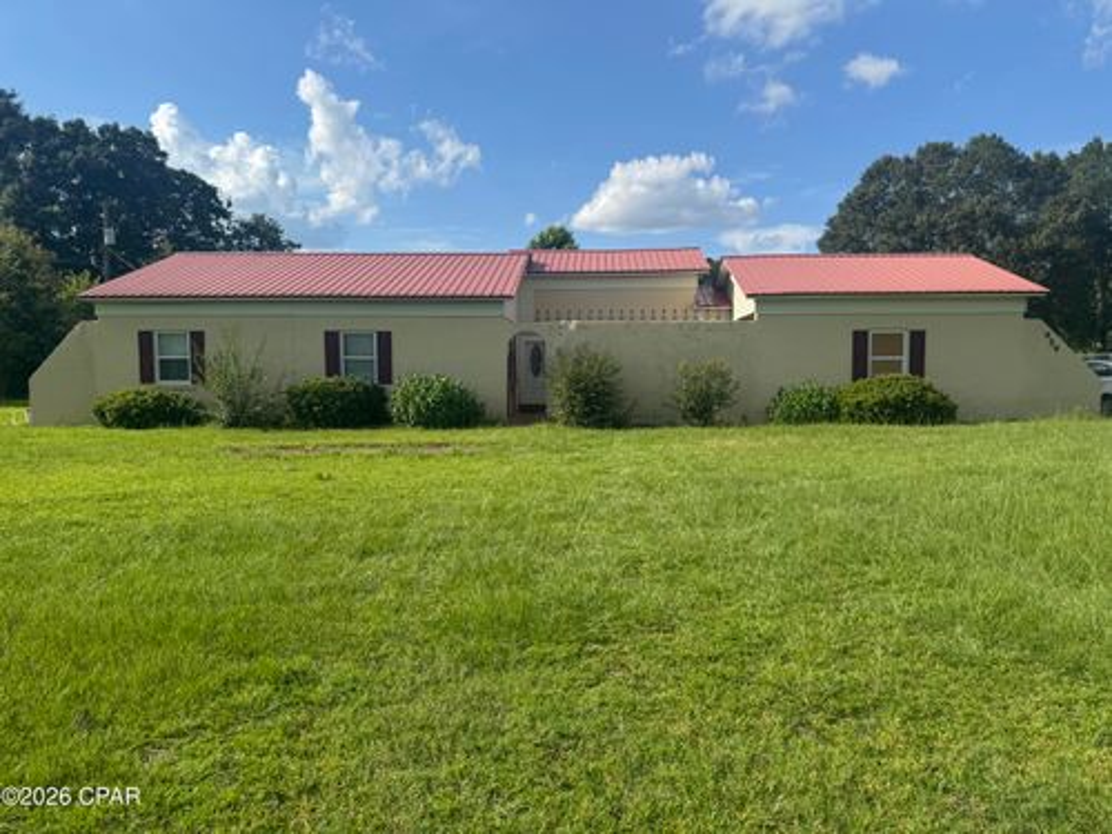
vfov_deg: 56.8
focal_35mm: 24
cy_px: 417
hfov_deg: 71.6
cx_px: 556
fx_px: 771
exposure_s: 1/4950
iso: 80
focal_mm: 6.76
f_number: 1.78
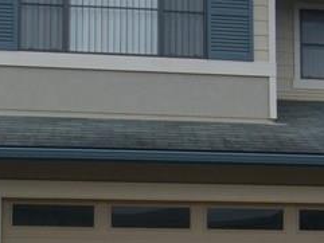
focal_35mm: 93
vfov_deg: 15.7
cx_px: 93
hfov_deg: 20.9
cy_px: 213
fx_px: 871
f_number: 5.6
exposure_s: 1/250
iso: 80
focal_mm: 5.8
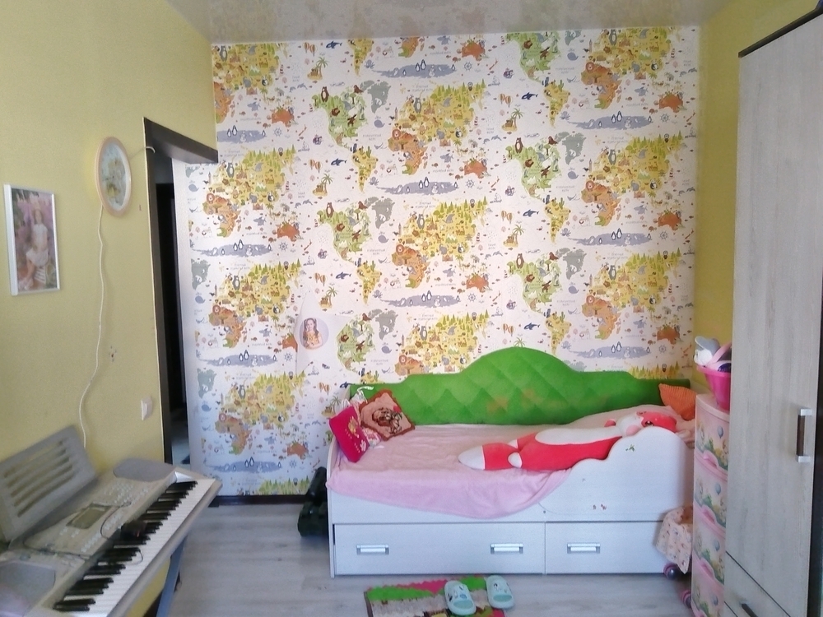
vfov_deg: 53.1
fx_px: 618
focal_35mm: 26
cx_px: 412
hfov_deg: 67.3
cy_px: 308
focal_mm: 4.95
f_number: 1.9
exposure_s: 1/100
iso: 1998
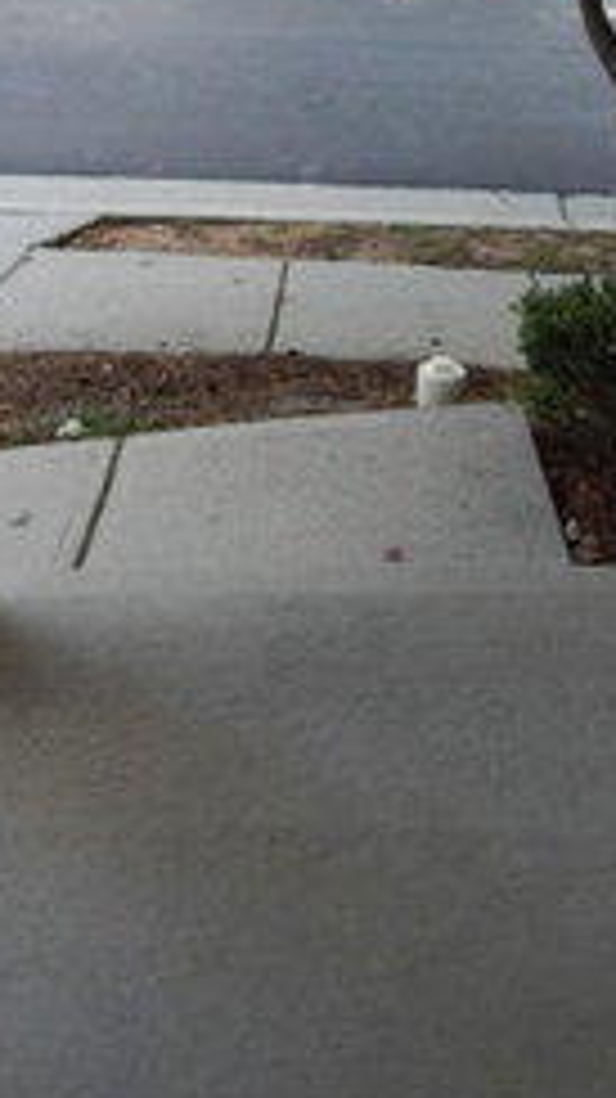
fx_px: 1221
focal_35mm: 42
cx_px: 295
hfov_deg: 28.3
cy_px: 400
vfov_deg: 47.9
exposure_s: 1/250
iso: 180
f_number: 3
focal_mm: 4
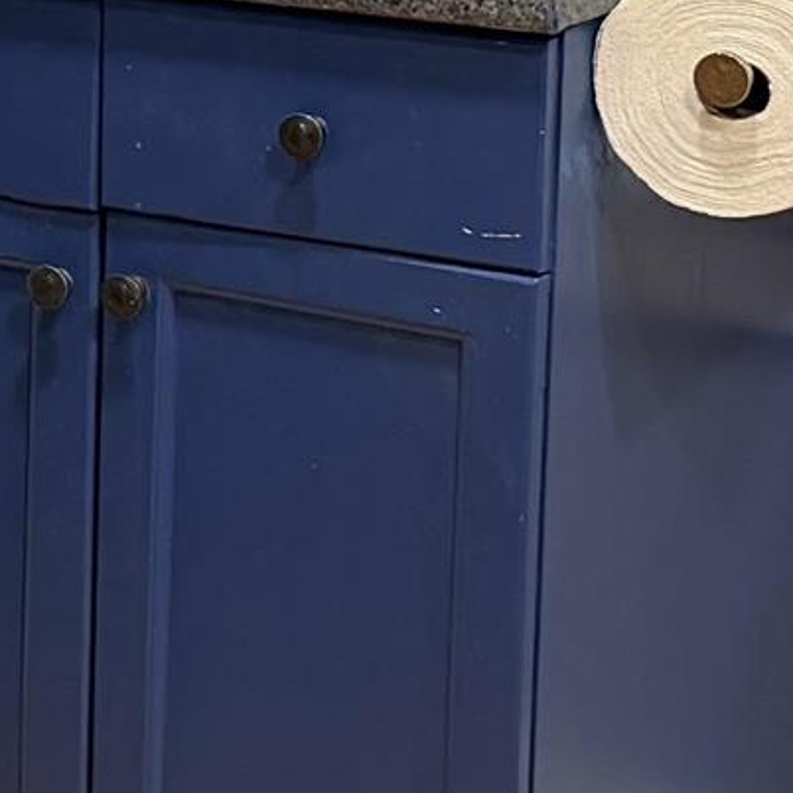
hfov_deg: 9.9
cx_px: -870
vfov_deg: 10.7
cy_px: 14
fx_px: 4199
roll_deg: +1.6
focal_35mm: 162
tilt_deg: -10.6
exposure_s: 1/60
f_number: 1.78
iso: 200
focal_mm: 6.76
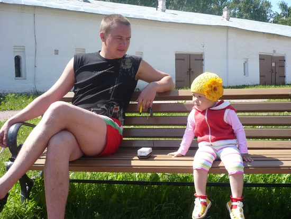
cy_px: 110
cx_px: 146
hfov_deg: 46.8
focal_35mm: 40
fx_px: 336
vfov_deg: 36.0
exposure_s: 1/500
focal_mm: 6.6
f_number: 9
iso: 100
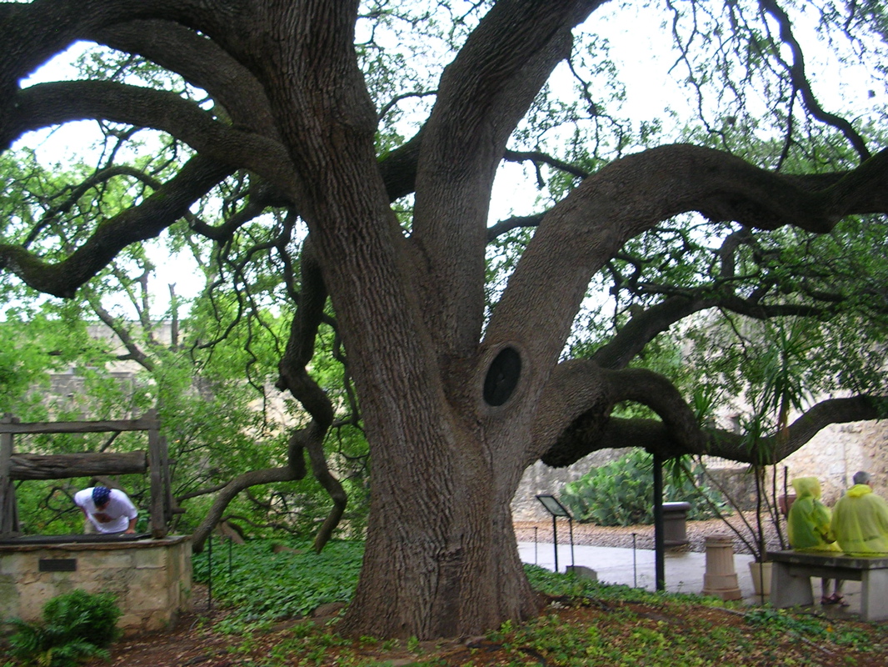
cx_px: 444
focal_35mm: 38
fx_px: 975
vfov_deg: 37.7
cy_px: 334
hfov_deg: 49.0
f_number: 2.8
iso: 50
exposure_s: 1/25.4
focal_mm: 5.8
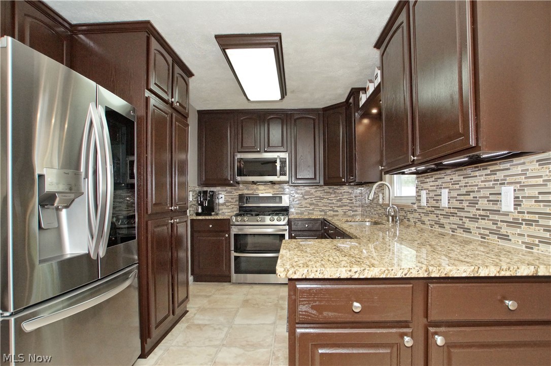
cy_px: 183
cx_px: 276
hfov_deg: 95.0
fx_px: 252
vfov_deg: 72.0
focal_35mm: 16
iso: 1600
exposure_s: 1/160
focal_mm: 11
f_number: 4.5
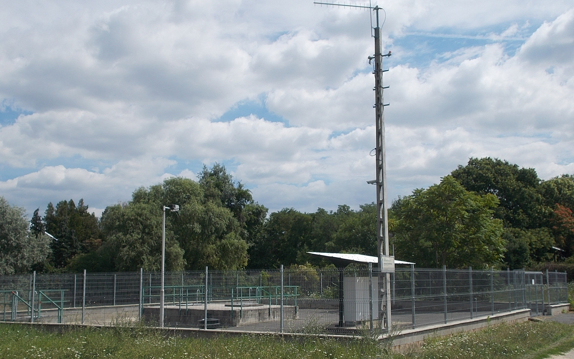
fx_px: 657
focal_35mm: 42
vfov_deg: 30.5
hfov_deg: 47.2
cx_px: 284
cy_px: 200
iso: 80
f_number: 9.8
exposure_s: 1/200
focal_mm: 6.9
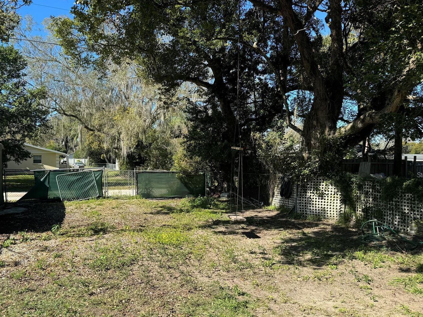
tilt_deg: -3.3
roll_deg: -0.1
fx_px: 354
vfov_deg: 48.2
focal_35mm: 29
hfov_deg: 61.5
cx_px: 192
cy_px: 175
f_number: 1.78
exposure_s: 1/1869
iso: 80
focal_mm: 6.86
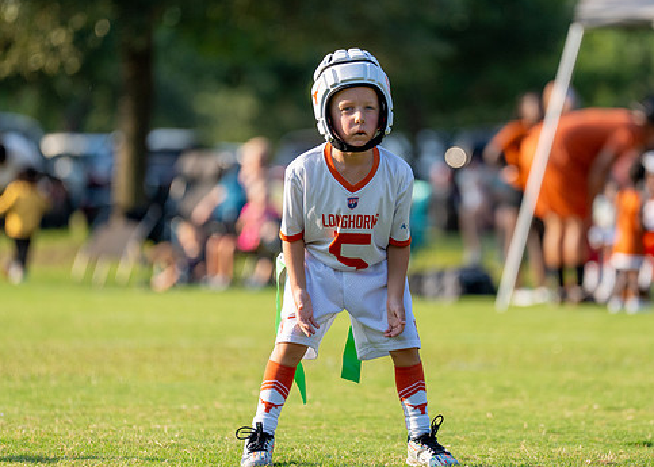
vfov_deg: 4.6
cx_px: 384
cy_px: 235
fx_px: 5869
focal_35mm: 316
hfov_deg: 6.4
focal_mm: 200
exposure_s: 1/2000
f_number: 2.8
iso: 250
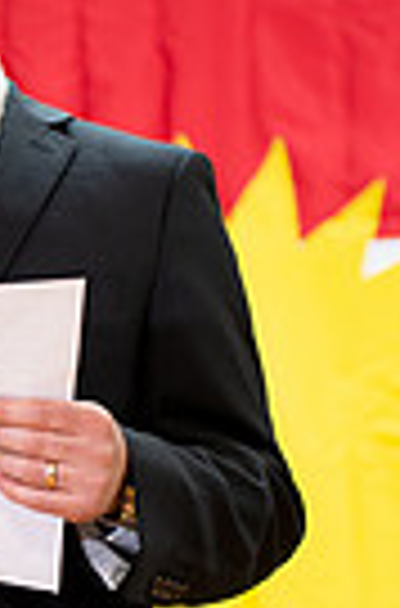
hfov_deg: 5.8
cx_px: -79
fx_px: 3930
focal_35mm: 234
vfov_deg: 8.8
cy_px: 437
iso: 900
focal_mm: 70
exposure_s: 1/160
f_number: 2.8
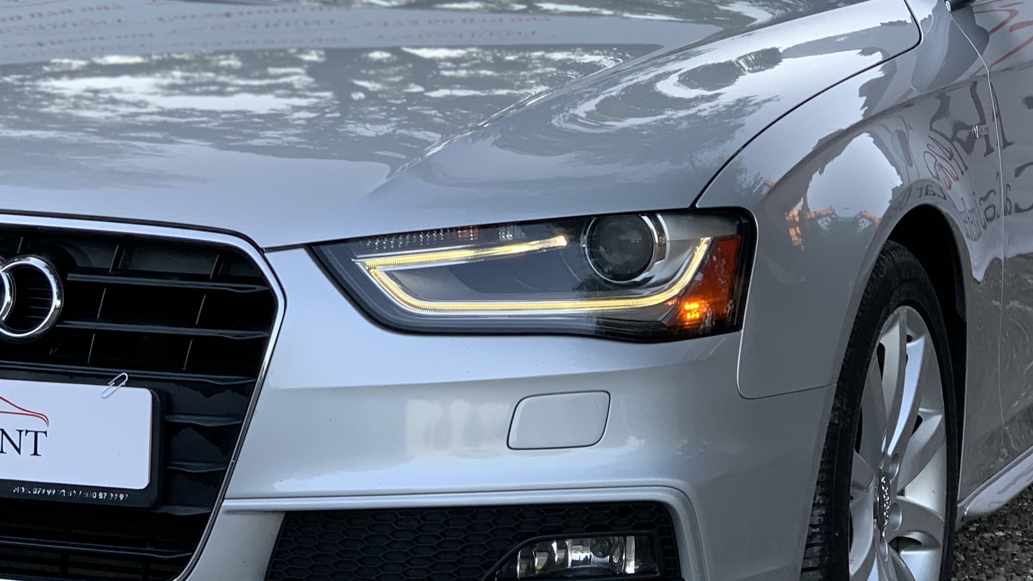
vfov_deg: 10.8
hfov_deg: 19.1
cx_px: 381
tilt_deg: -4.0
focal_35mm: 112
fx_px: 3068
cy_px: 135
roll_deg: -2.7
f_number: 2.4
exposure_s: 1/122
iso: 32
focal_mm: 6
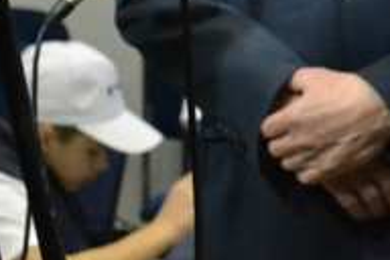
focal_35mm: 343
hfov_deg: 6.0
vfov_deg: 4.0
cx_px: 325
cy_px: -220
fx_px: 3716
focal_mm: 55
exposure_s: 1/60
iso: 2800
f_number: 5.6
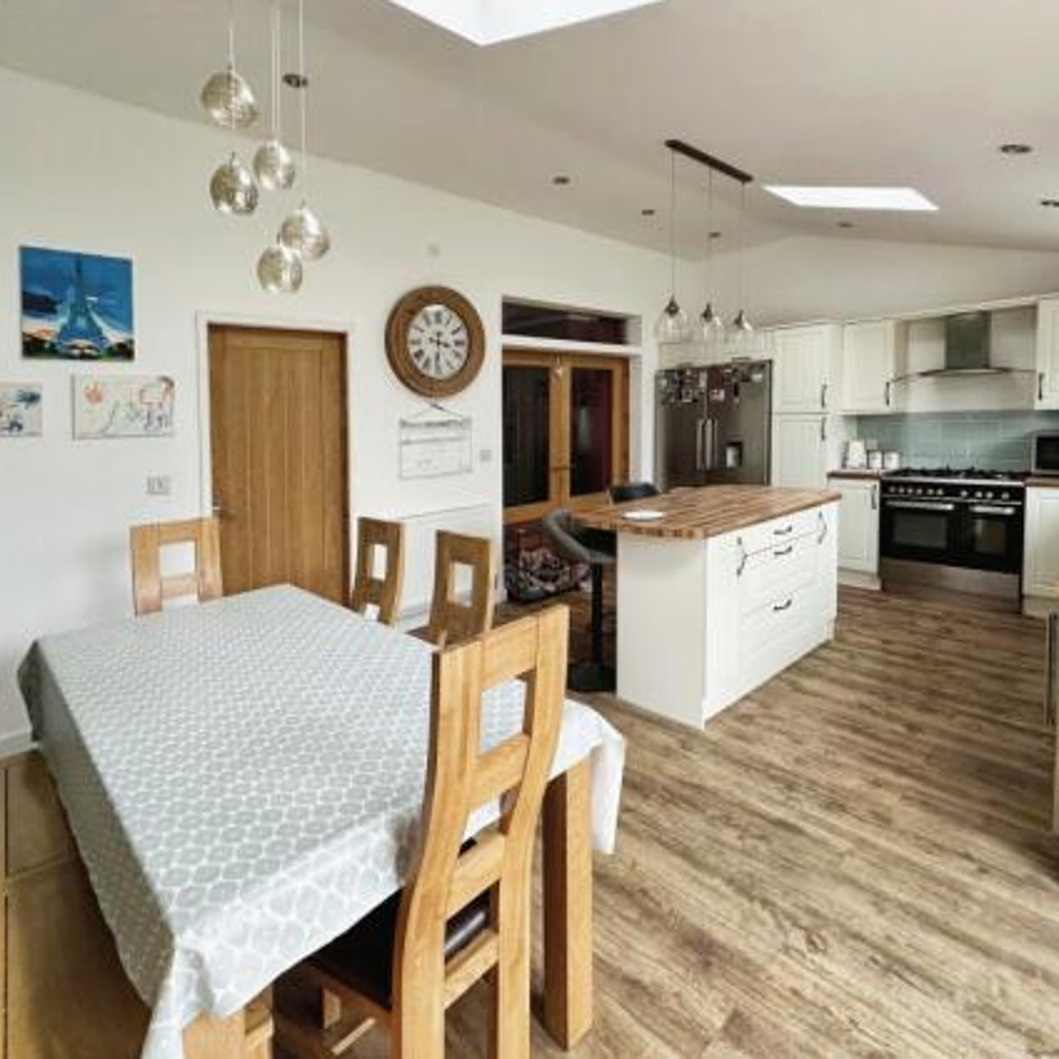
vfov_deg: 84.0
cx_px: 611
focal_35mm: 17
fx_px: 588
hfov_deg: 83.4
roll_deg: +2.3
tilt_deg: -4.5
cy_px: 516
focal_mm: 2.22
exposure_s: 1/99
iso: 200
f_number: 2.2
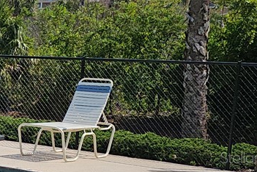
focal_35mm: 109
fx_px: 778
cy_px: 157
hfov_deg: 14.6
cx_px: -297
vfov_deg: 12.5
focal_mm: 6.3
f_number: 1.7
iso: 10
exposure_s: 1/1038
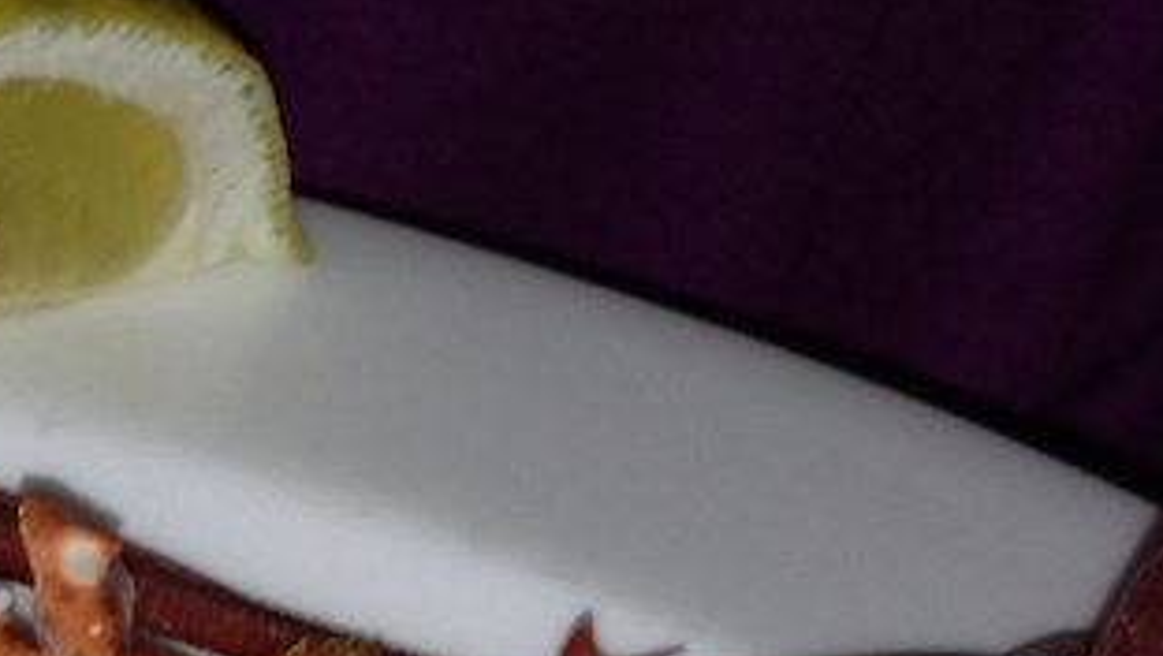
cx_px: -1070
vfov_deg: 6.4
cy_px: 954
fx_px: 5802
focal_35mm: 188
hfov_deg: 10.6
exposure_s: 1/31
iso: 50
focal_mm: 4.13
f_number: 2.4
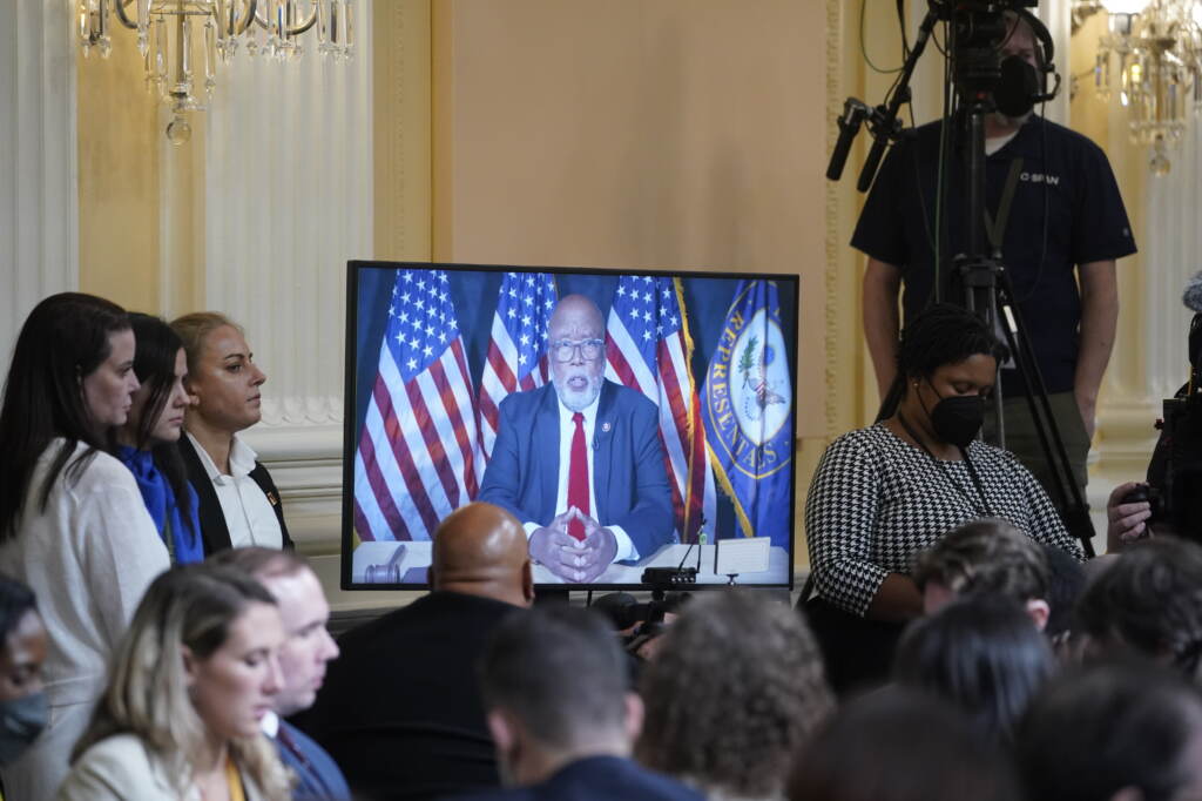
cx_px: 601
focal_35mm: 241
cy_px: 400
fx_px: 8044
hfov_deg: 8.5
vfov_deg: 5.7
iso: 3200
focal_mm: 241
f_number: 5
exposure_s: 1/160
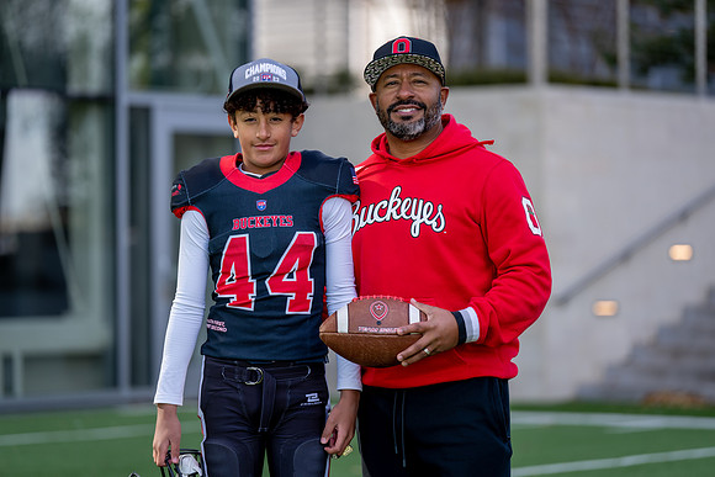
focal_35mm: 143
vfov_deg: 9.6
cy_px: 238
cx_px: 358
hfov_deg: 14.3
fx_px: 2841
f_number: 2.8
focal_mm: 143
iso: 100
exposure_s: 1/500
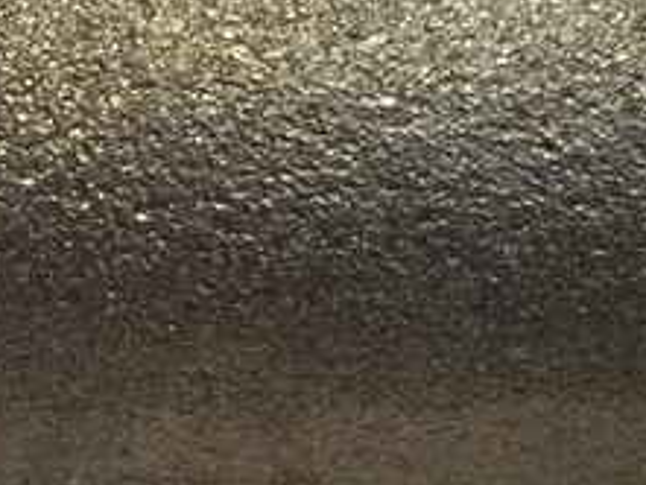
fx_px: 2614
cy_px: -123
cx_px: -497
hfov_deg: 12.9
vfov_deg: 10.4
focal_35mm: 140
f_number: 2.4
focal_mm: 2.93
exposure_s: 1/33
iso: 40
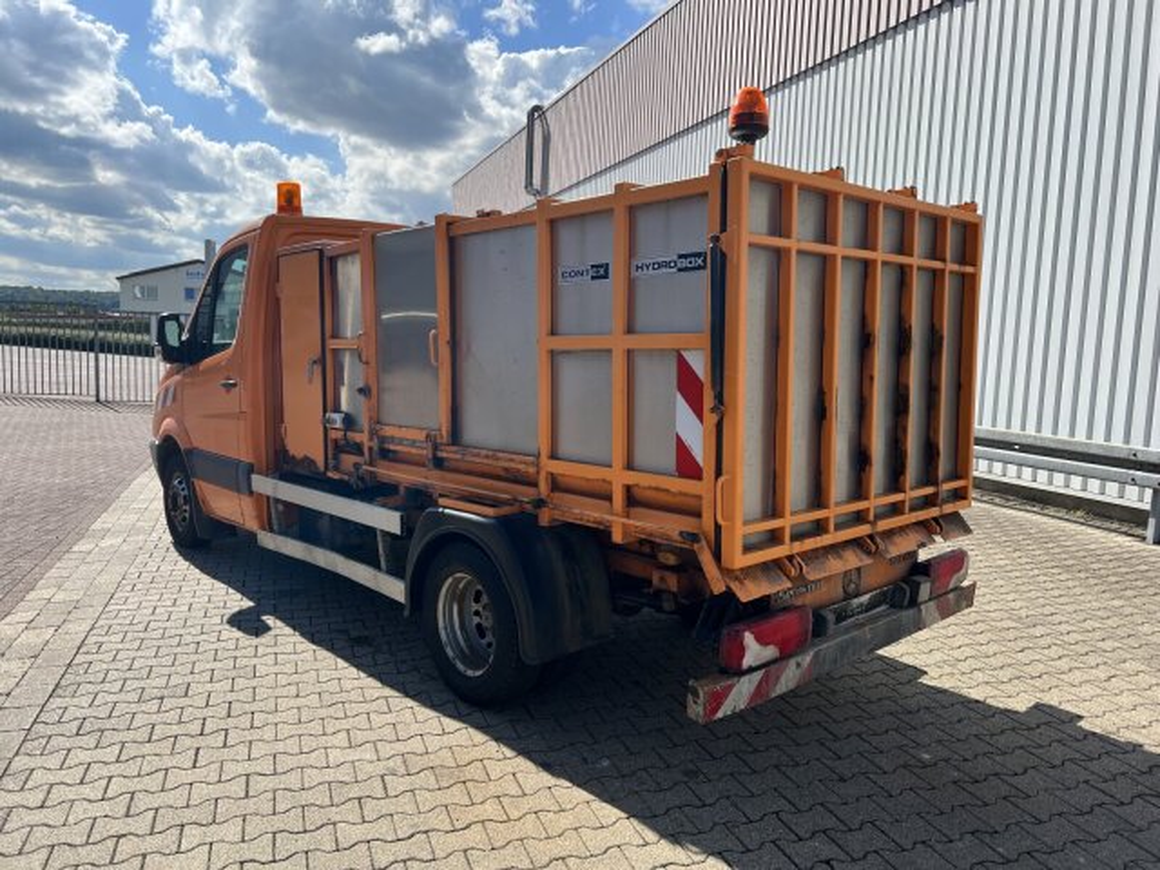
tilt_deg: -6.9
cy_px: 435
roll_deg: -2.4
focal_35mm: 26
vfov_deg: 53.1
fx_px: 871
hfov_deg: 67.3
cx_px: 580
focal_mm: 5.7
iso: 50
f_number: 1.5
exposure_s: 1/3165
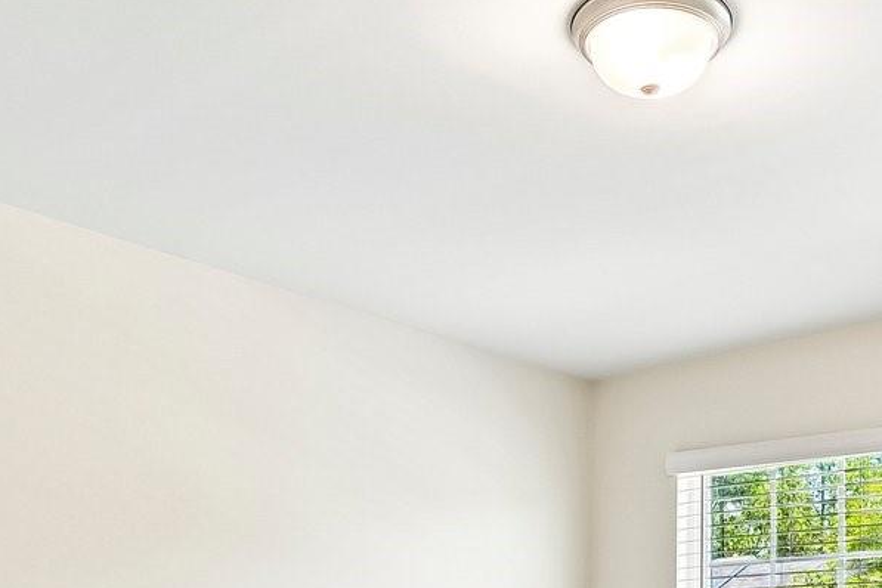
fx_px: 1176
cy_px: 692
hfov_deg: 40.8
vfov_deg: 25.4
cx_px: 563
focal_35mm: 48
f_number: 8
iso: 125
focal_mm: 14
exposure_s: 1/15
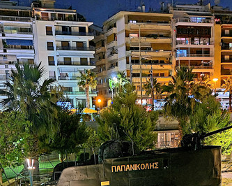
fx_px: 419
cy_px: 198
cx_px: 131
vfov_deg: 23.6
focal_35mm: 61
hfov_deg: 30.9
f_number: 1.8
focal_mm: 5.4
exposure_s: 1/14
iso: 400
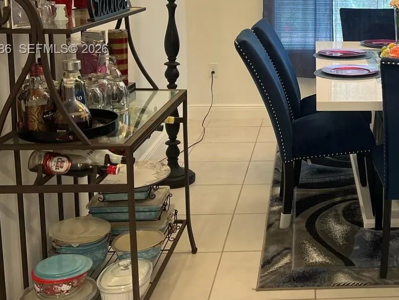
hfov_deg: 33.6
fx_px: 623
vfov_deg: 26.4
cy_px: 50
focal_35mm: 54
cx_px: 362
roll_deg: -1.2
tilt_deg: -9.4
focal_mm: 5.7
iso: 100
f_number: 1.5
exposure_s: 1/60
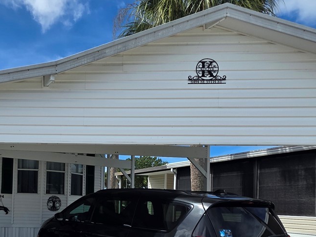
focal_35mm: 32
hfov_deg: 53.9
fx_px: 292
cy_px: 198
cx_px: 75
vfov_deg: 41.8
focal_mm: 2.2
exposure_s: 1/3034
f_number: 1.9
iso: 40
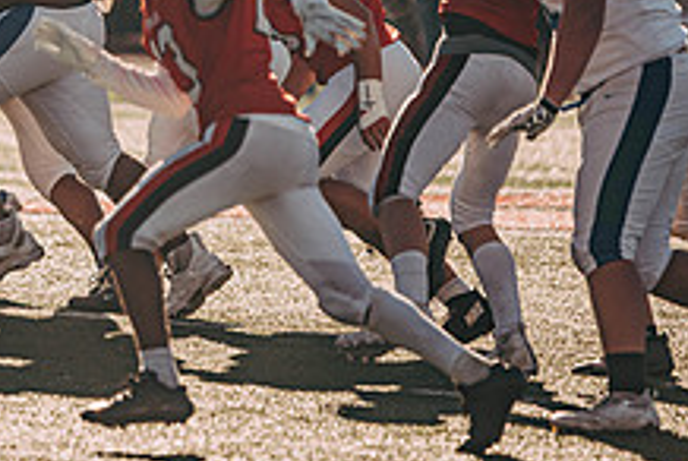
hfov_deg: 3.9
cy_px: -68
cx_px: -69
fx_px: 10162
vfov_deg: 2.6
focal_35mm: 531
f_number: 2.8
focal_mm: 200
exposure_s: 1/3200
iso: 125
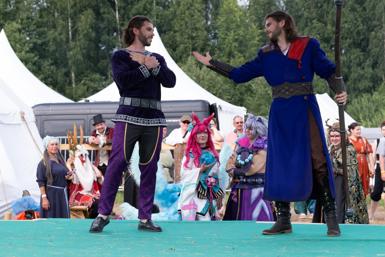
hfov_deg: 17.5
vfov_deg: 11.7
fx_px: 1251
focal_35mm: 117
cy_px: 94
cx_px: 198
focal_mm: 55
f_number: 4
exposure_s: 1/800
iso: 320
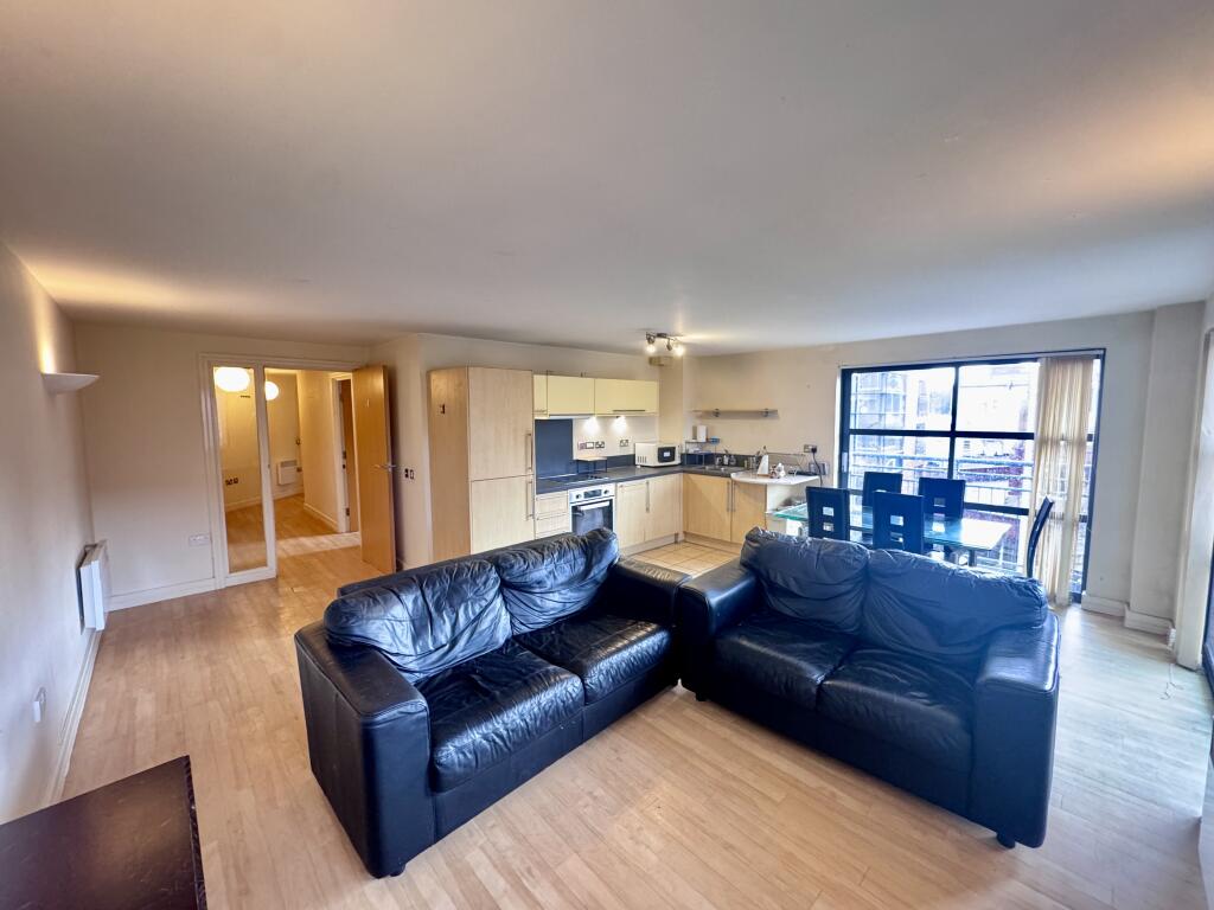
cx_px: 607
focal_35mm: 14
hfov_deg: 102.1
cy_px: 455
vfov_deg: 85.7
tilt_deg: -6.2
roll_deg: +0.7
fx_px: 491
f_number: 2.2
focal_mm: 2.22
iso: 500
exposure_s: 1/50
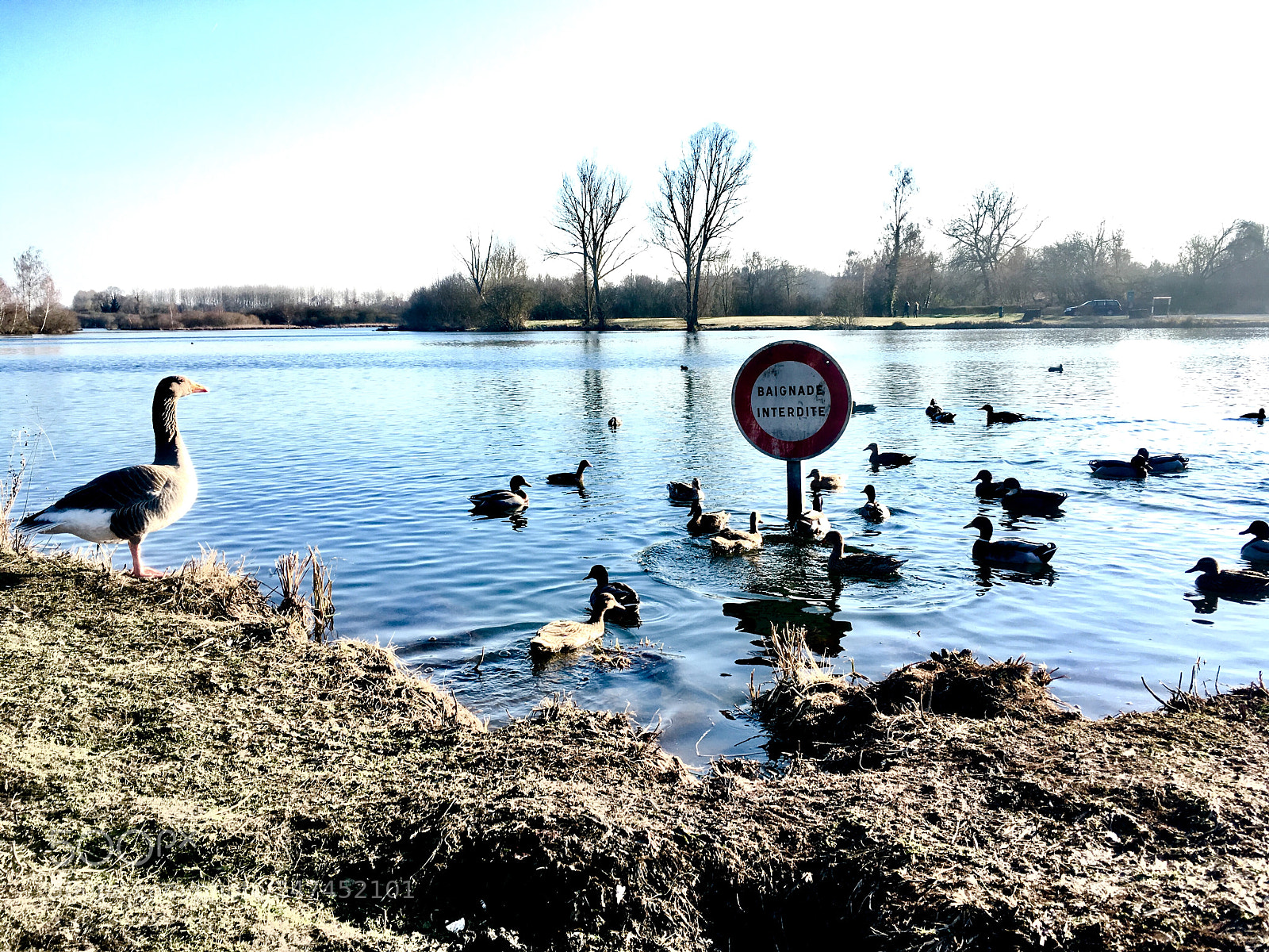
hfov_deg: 61.7
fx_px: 1063
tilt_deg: -7.8
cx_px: 634
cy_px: 476
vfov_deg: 48.2
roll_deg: +1.7
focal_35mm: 29
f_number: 2.2
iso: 25
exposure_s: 1/375
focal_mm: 4.15
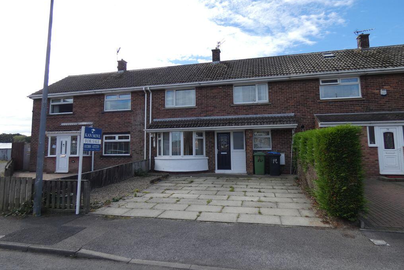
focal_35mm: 21
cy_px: 124
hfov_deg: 81.2
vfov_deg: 59.4
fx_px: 236
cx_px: 204
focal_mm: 3.6
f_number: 2.8
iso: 80
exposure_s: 1/800
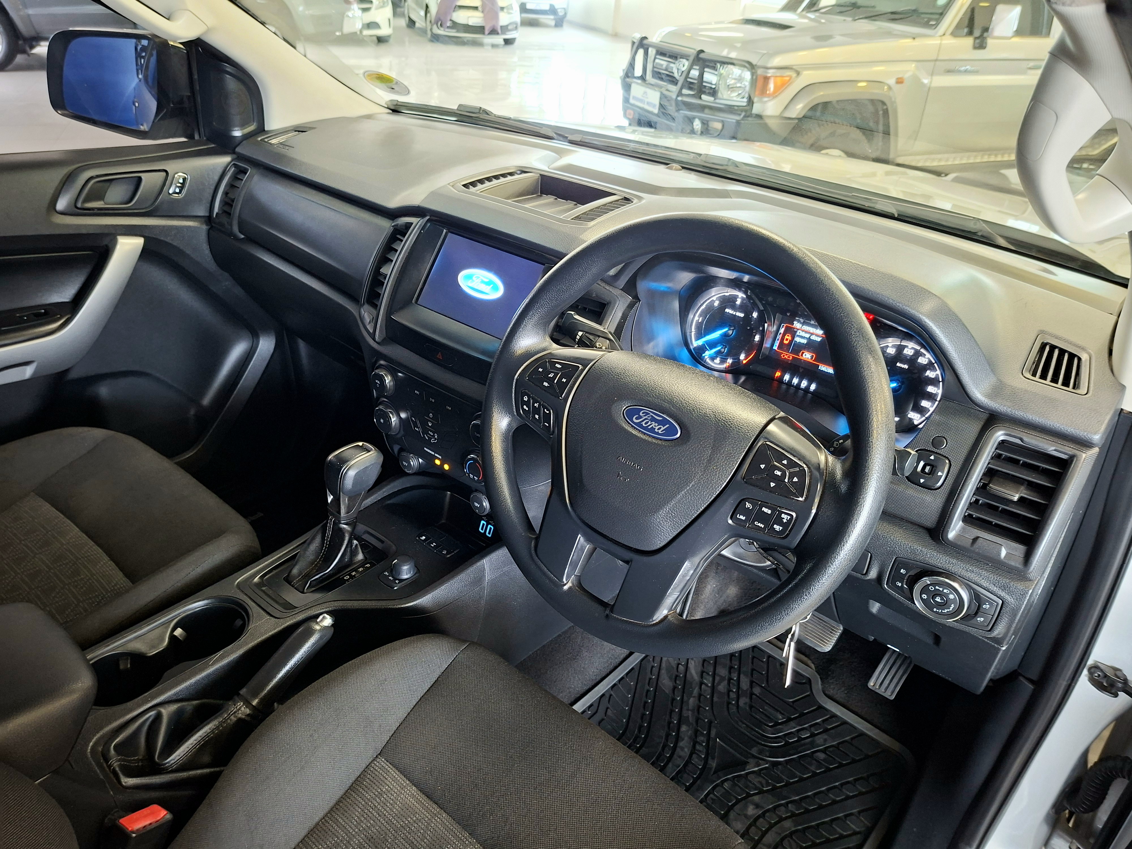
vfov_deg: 58.9
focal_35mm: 23
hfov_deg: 73.9
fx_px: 752
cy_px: 424
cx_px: 566
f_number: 1.8
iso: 400
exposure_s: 1/25
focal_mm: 5.54
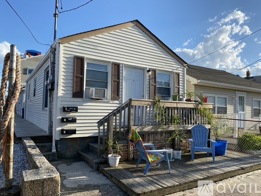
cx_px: 130
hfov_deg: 67.3
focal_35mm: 26
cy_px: 98
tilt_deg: +3.3
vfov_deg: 53.0
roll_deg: -1.9
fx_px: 196
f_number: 1.8
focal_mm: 4.25
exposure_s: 1/1808
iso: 32
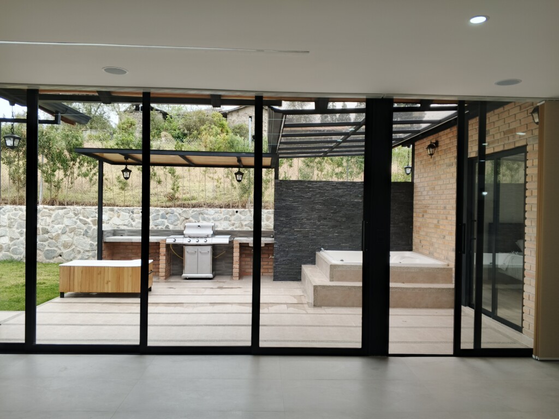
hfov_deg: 65.3
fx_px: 436
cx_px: 280
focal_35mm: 27
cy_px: 210
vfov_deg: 51.4
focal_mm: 4.09
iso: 50
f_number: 1.6
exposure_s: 1/80
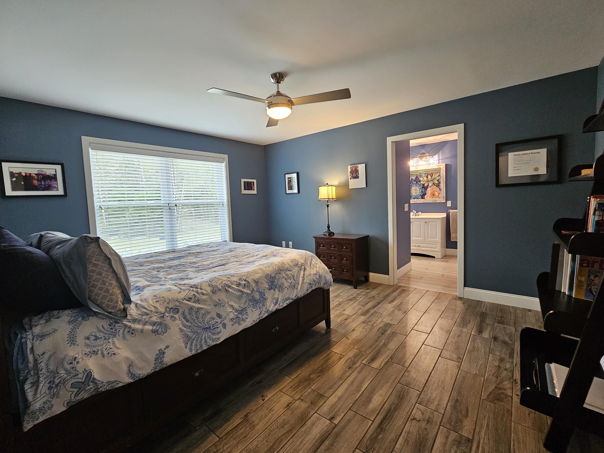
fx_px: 244
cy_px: 223
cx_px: 301
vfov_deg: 85.7
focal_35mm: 14
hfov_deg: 102.1
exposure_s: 1/60
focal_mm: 2.2
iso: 250
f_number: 2.2
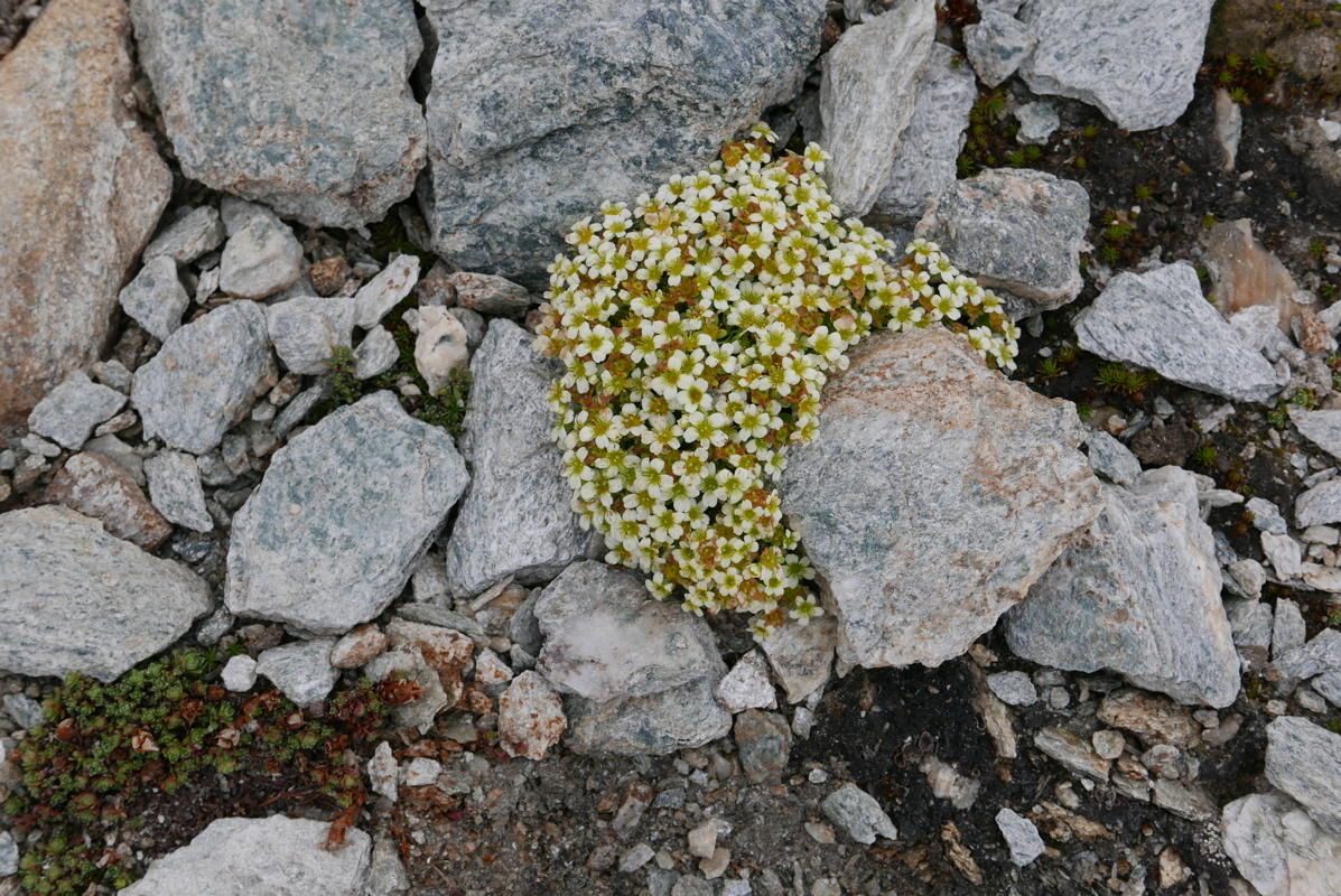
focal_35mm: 44
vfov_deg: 30.6
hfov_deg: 44.5
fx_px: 1640
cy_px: 448
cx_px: 670
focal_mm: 19.9
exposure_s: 1/500
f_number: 5.6
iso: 200
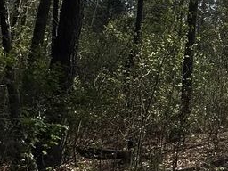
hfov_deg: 24.6
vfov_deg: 25.7
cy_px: 39
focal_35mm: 56
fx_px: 369
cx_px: 360
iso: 50
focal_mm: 2.22
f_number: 2.2
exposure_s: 1/4000
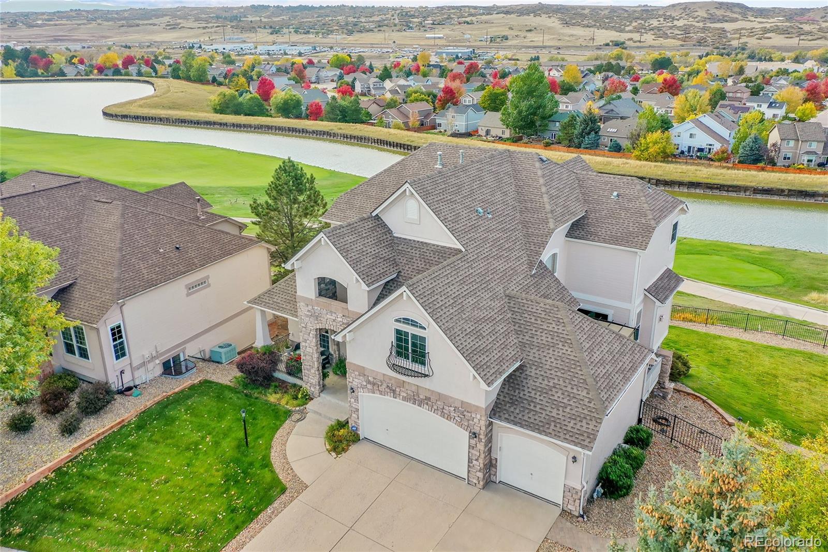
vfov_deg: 46.4
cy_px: 276
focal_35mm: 28
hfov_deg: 65.5
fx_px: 644
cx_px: 414
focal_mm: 10.26
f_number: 4.5
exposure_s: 1/160
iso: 100
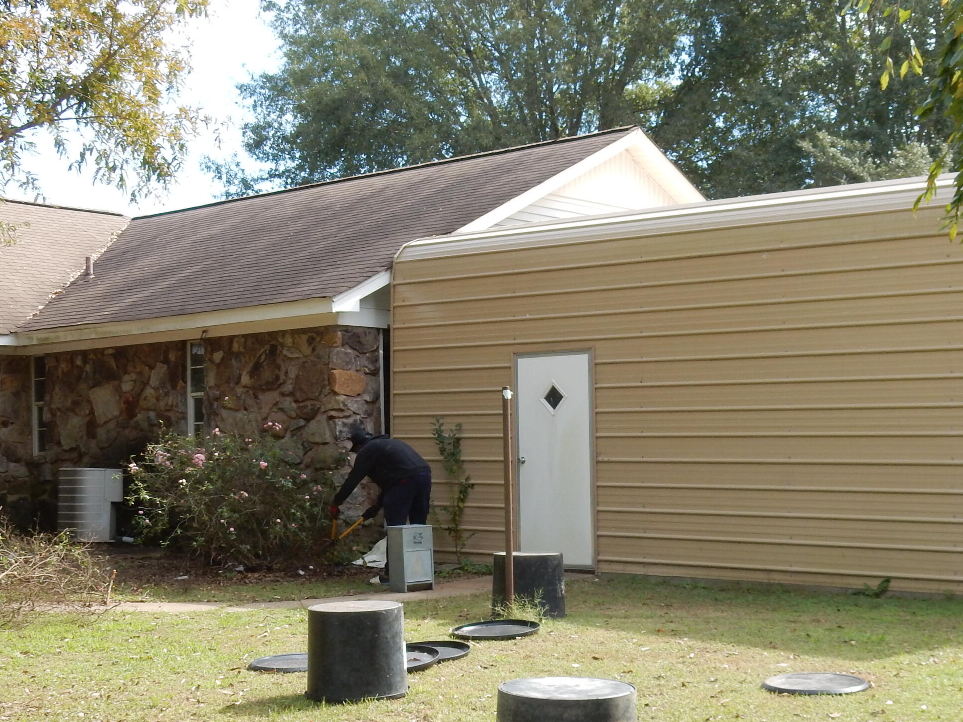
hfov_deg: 34.1
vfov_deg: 26.0
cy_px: 436
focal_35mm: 56
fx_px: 1558
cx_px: 637
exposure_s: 1/200
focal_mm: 6.4
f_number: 4
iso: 125
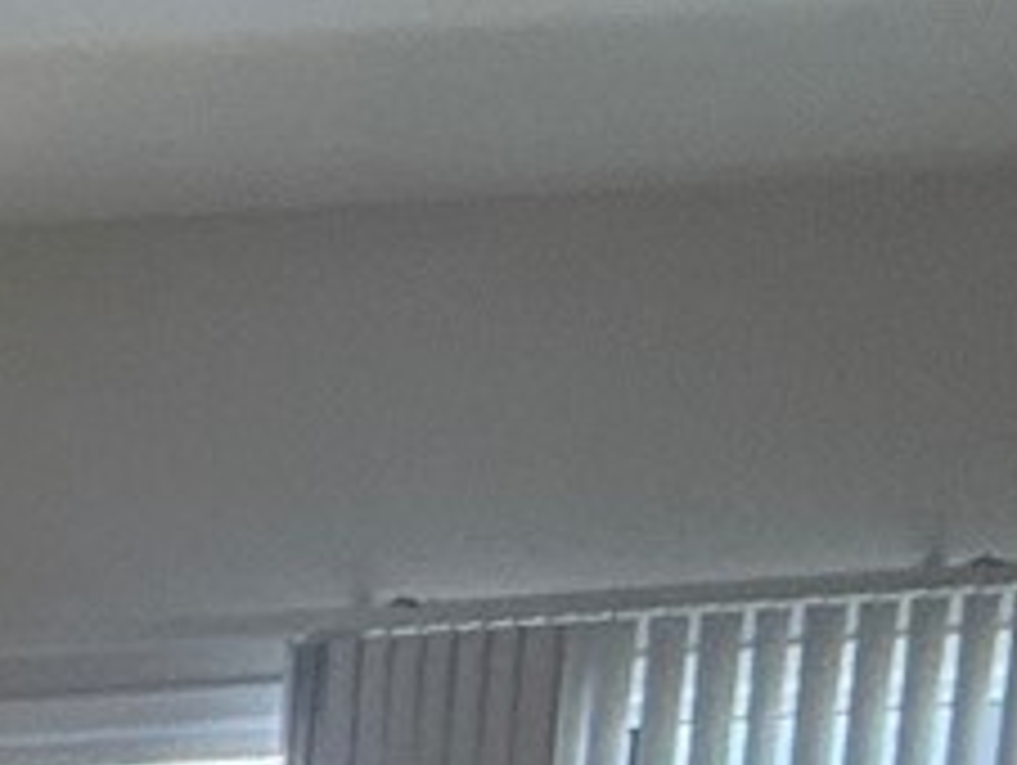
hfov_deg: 12.3
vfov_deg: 12.8
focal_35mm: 99
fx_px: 2912
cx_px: -1804
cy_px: 1611
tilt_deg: -12.9
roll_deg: +4.2
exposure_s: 1/120
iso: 80
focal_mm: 2.22
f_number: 2.2
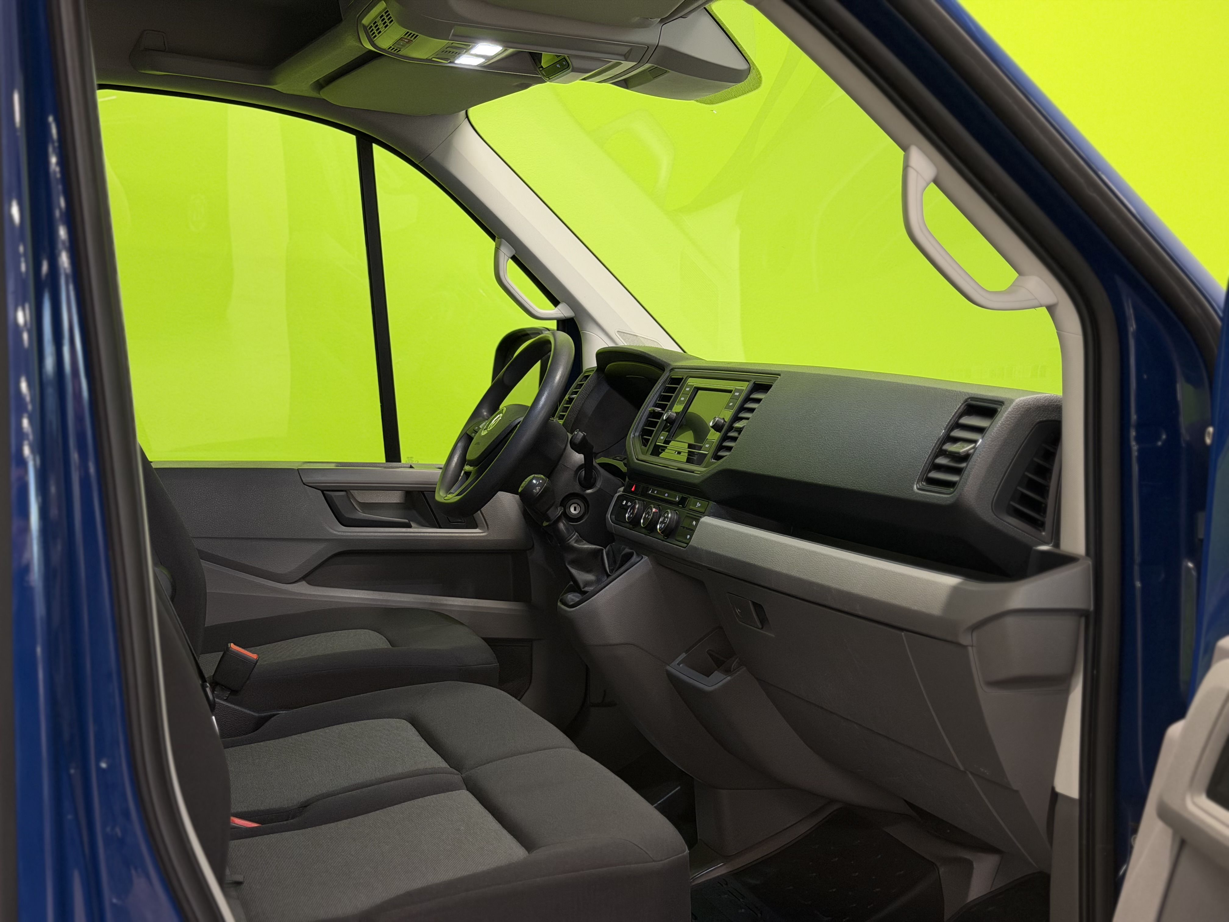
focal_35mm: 48
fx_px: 1704
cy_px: 461
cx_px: 614
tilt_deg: -4.8
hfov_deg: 39.7
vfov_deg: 30.3
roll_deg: +0.5
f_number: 1.78
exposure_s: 1/60
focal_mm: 6.76
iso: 100
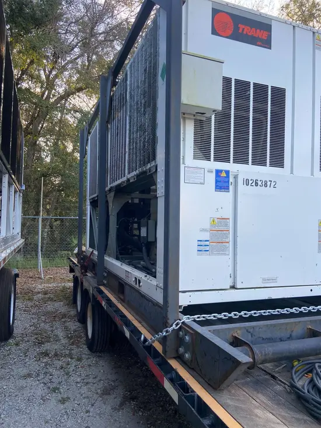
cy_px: 214
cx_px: 160
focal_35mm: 26
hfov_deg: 53.1
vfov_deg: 67.3
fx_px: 321
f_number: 1.8
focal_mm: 4.25
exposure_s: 1/239
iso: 32
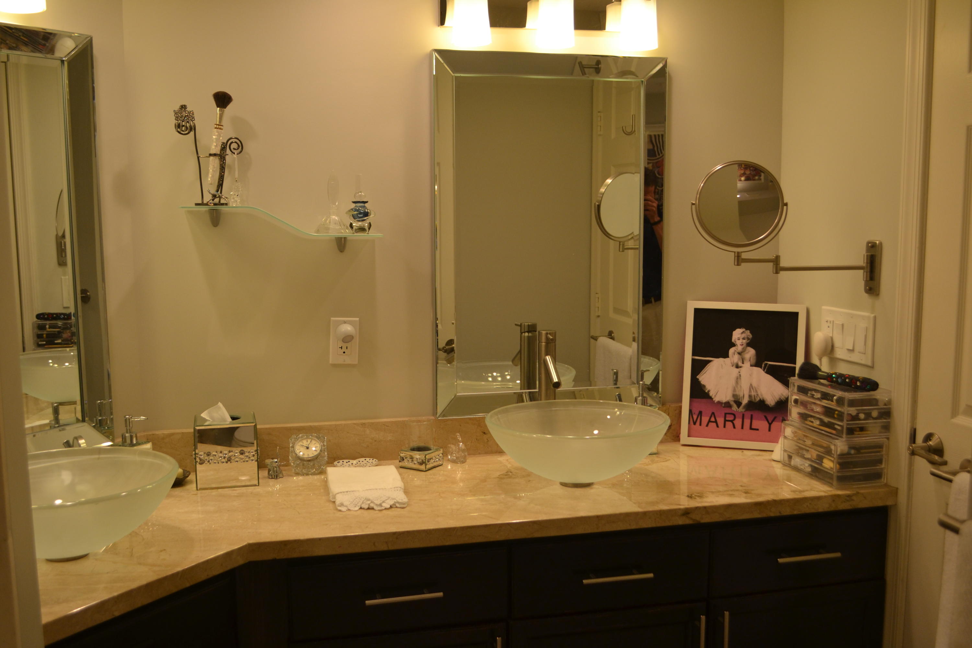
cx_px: 486
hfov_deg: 53.1
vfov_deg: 36.9
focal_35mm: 36
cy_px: 324
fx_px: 972
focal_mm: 24
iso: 400
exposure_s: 1/100
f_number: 5
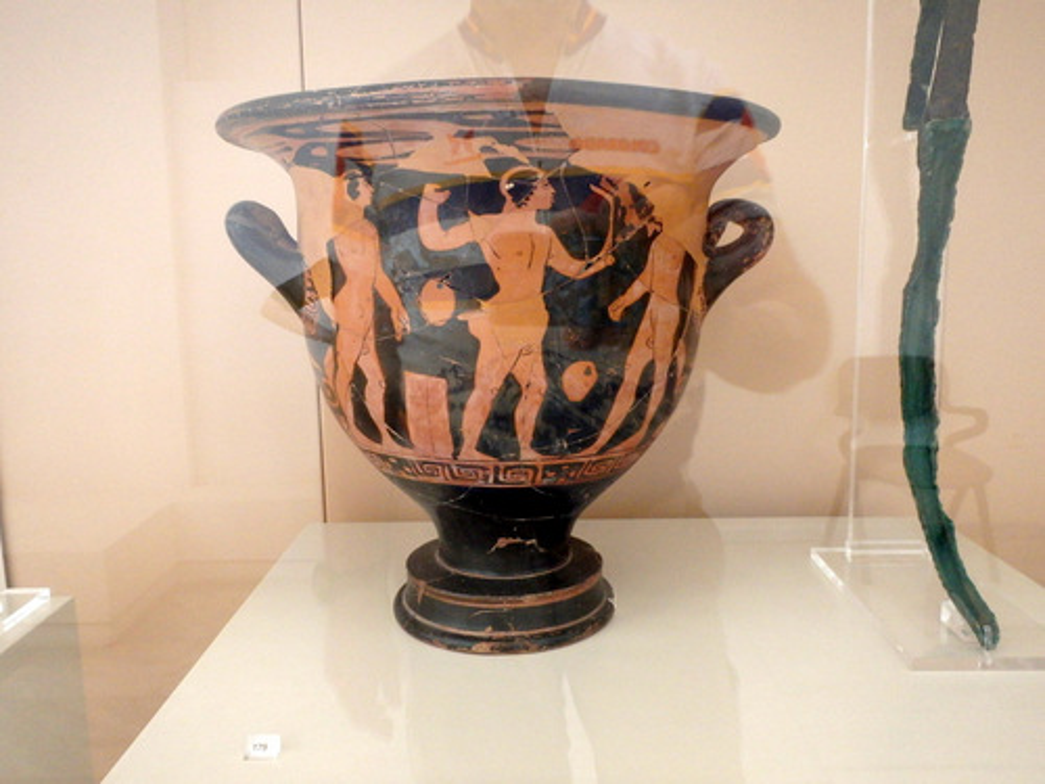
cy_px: 392
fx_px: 845
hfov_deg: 63.4
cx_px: 522
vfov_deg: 49.7
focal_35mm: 28
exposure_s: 1/30
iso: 500
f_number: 3.9
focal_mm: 5
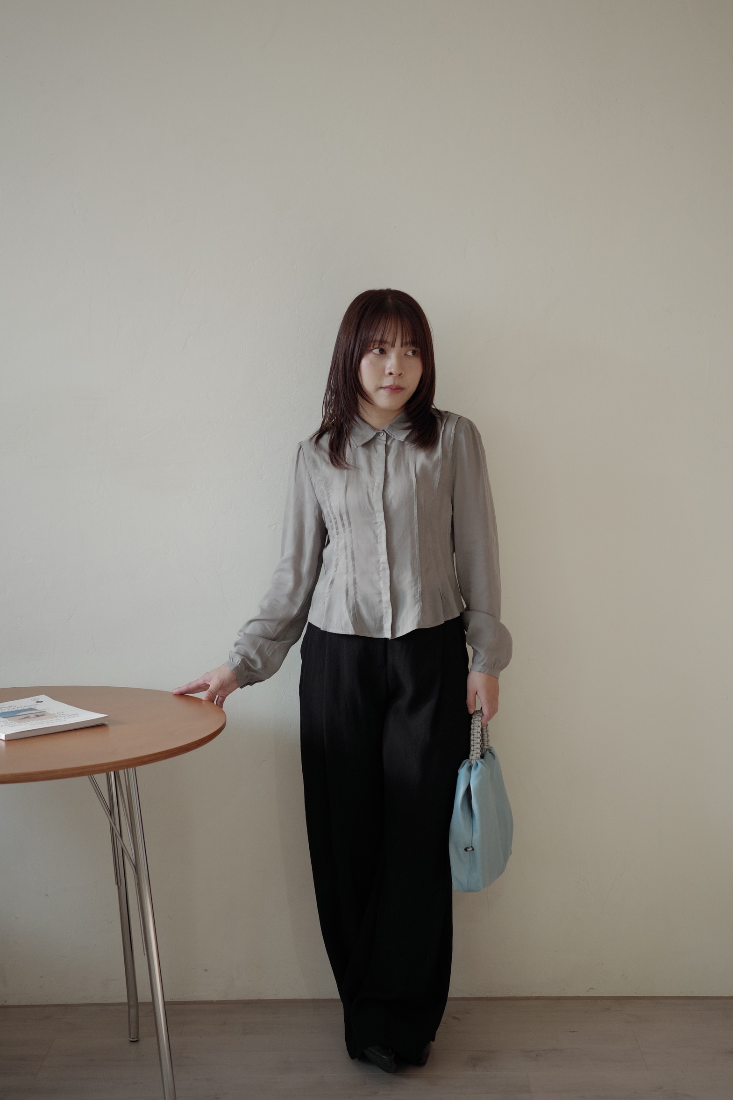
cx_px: 363
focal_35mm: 51
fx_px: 1557
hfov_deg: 26.5
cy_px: 539
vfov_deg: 38.9
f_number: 2.8
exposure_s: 1/500
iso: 320
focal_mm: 26
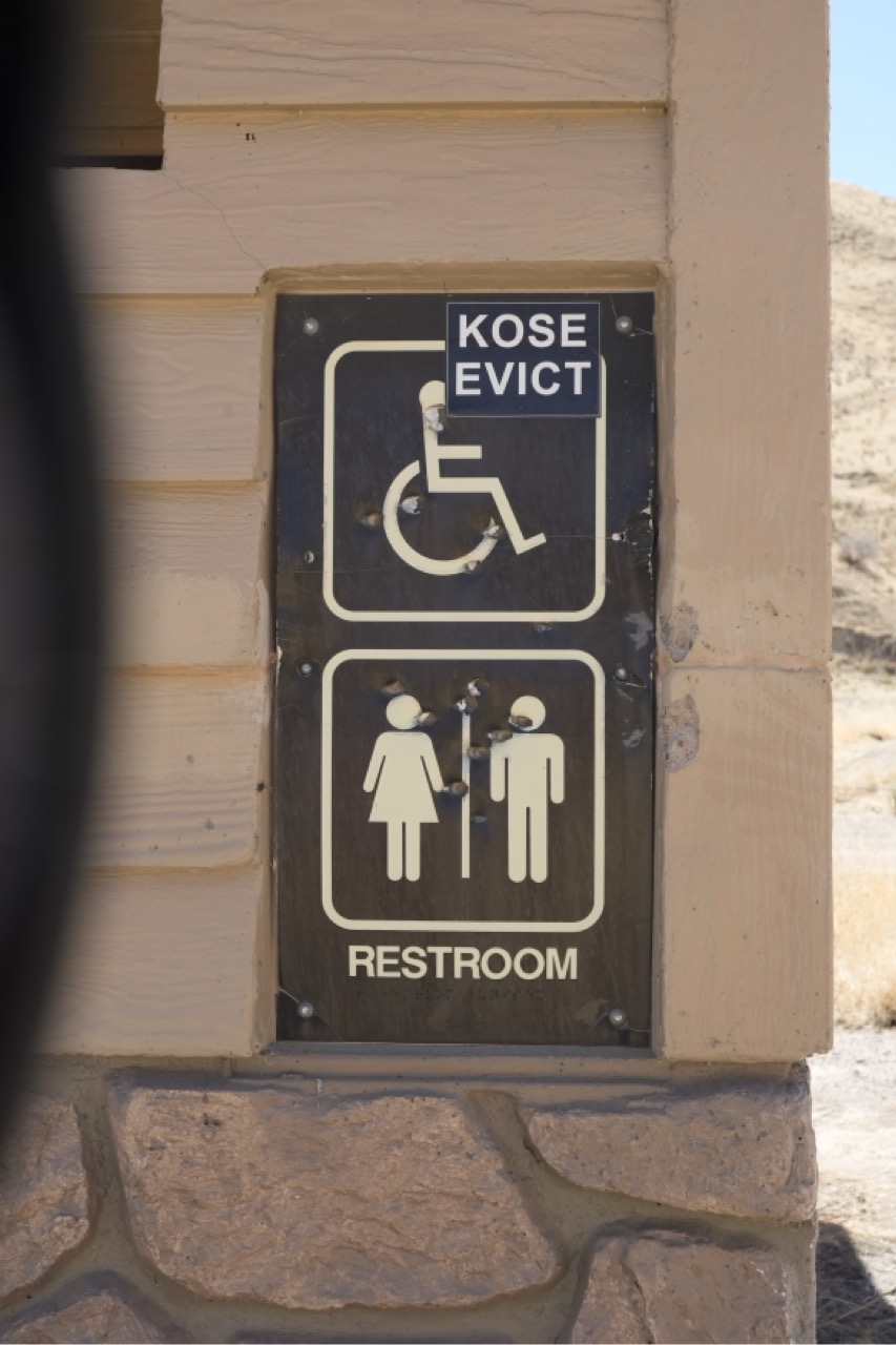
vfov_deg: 38.2
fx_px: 1942
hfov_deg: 26.0
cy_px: 672
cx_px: 448
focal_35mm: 52
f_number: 11
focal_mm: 52
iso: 800
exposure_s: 1/500
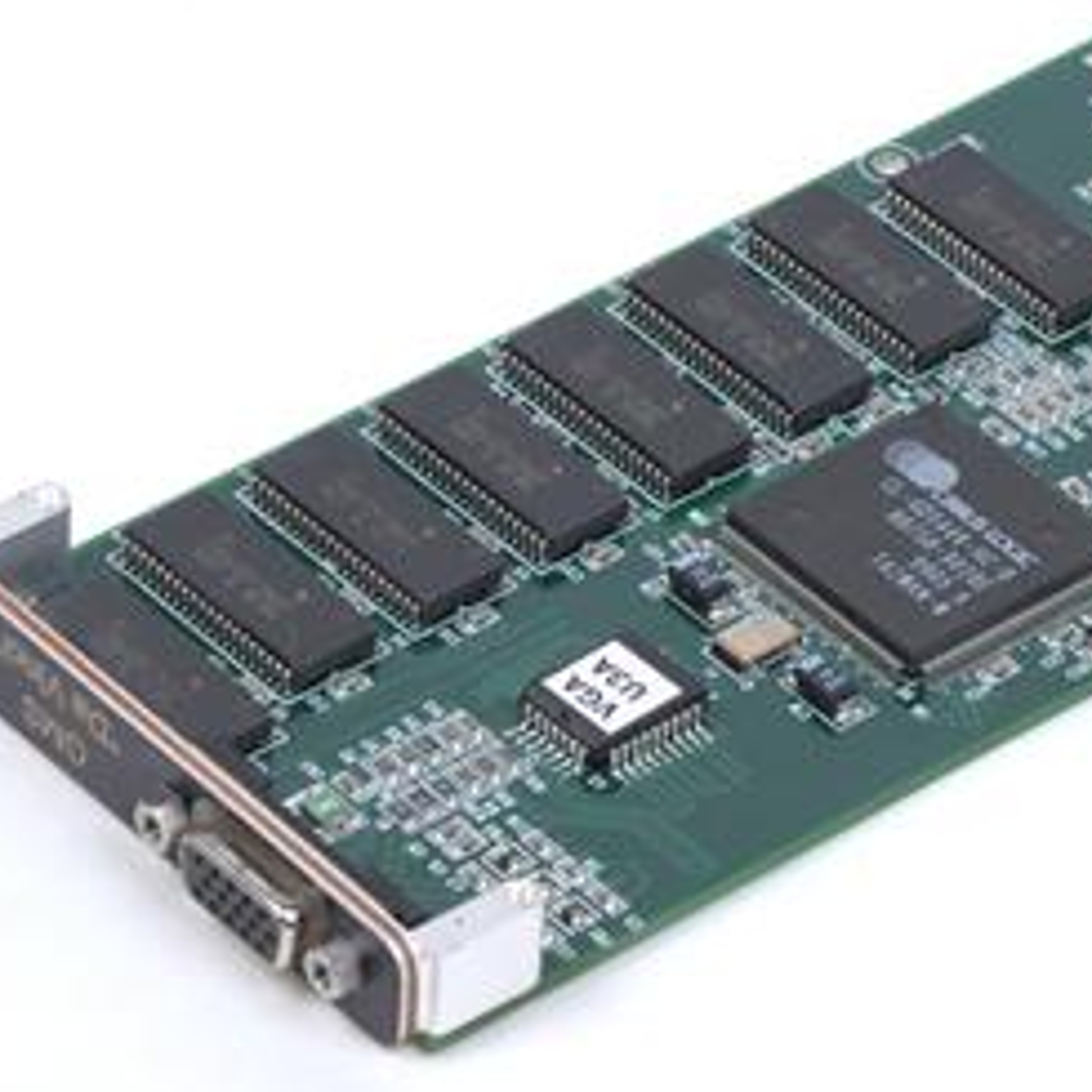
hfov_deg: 5.3
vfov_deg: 5.3
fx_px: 11708
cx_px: 713
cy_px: 368
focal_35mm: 328
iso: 400
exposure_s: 1/200
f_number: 14
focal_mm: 105
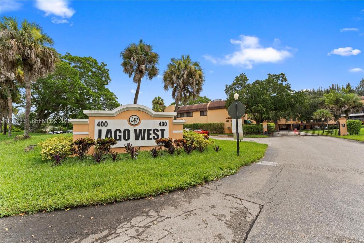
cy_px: 122
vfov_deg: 78.8
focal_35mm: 15
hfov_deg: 101.9
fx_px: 148
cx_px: 182
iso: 200
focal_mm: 14.6
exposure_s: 1/80
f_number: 8
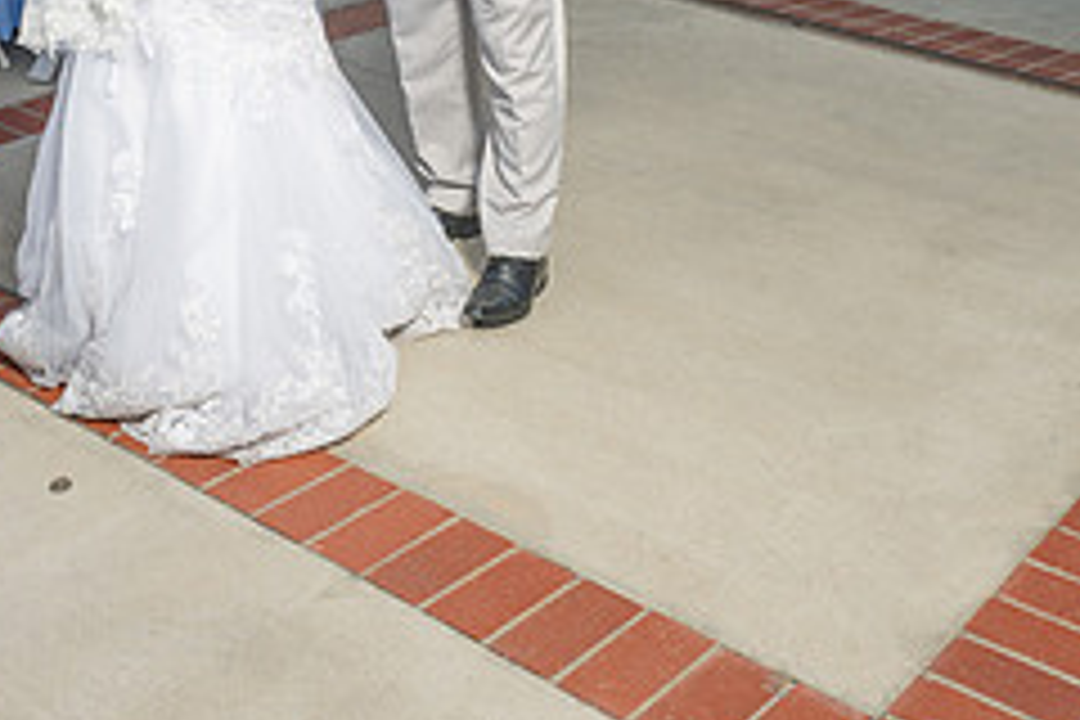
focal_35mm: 58
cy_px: -110
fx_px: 1740
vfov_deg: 21.9
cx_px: 374
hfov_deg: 34.2
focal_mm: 24
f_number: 4.5
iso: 250
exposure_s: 1/160
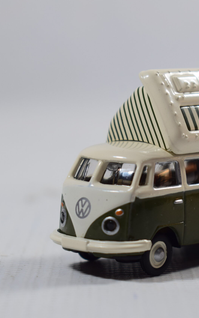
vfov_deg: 16.5
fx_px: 1100
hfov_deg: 10.3
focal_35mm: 127
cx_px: 166
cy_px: 159
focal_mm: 55
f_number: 8
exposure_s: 1/50
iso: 400
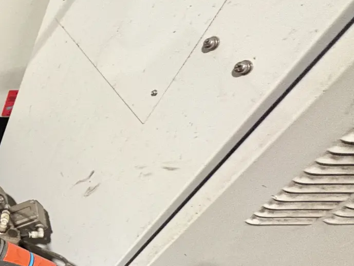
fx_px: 399
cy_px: 142
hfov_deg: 32.3
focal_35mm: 39
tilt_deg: -44.7
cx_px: -132
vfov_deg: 36.8
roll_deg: +0.4
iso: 640
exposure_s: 1/50
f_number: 2.2
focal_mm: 2.22
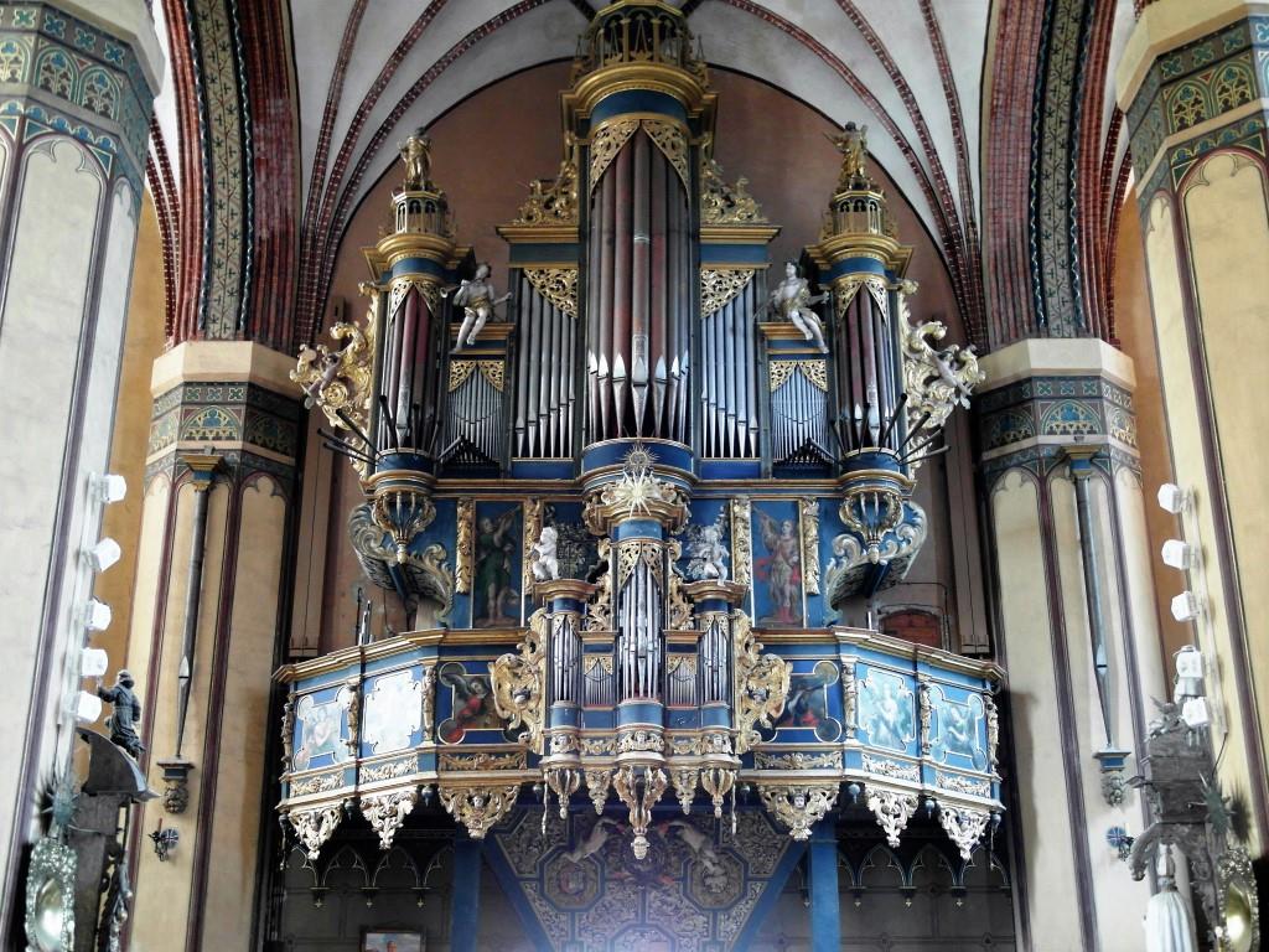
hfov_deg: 44.8
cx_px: 634
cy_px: 476
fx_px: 1540
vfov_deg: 34.3
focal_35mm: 42
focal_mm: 9.1
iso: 200
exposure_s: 1/6
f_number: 2.1
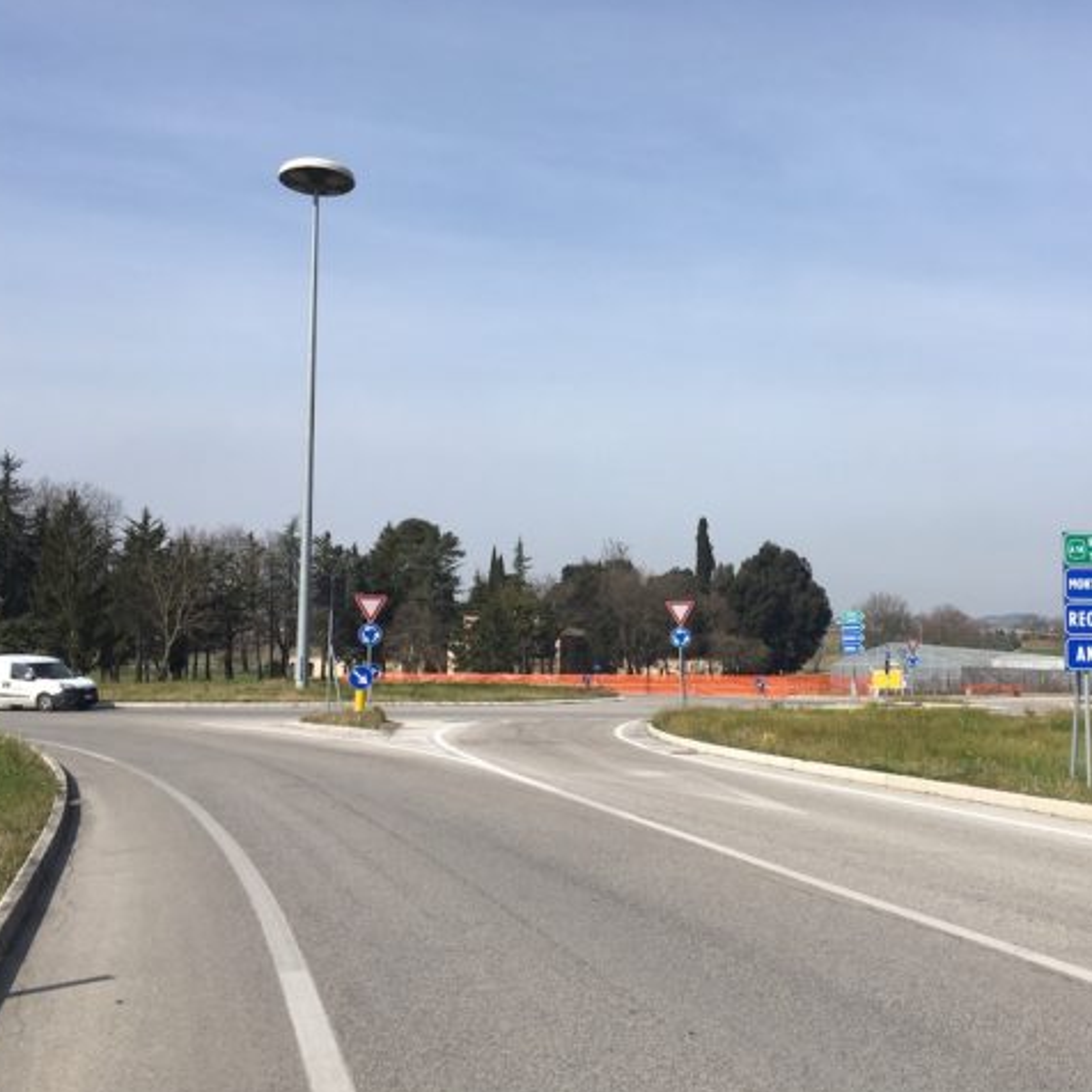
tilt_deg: +5.3
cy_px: 545
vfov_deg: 47.2
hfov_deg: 46.8
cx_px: 677
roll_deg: +0.7
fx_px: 1249
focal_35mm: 35
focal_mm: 4.15
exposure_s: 1/1972
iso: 25
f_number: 2.2
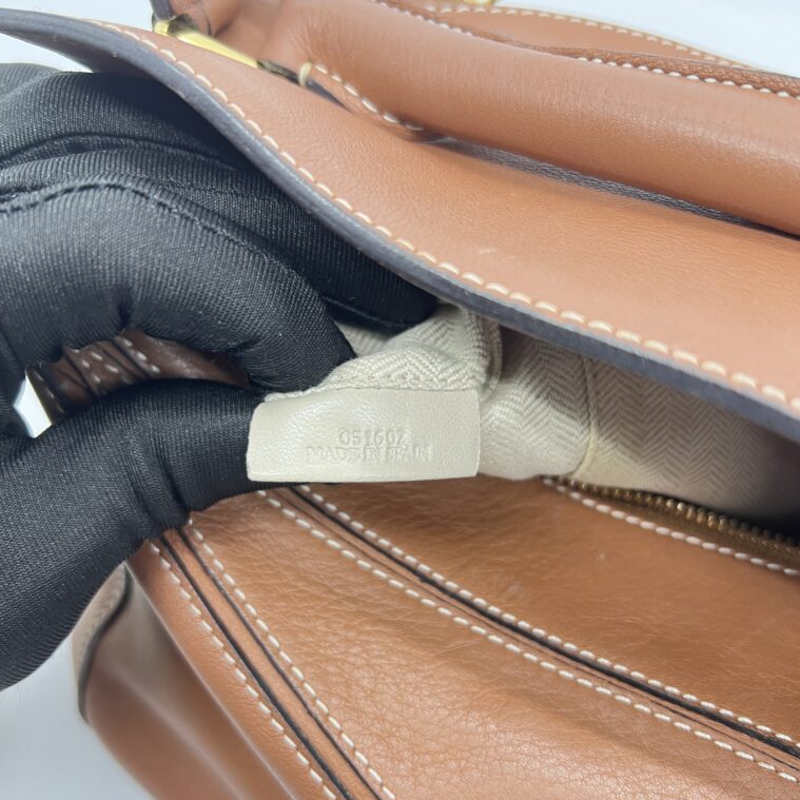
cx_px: 396
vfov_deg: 52.4
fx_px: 811
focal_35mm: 31
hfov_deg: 52.5
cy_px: 440
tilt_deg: -59.2
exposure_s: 1/50
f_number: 1.5
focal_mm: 5.7
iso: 80
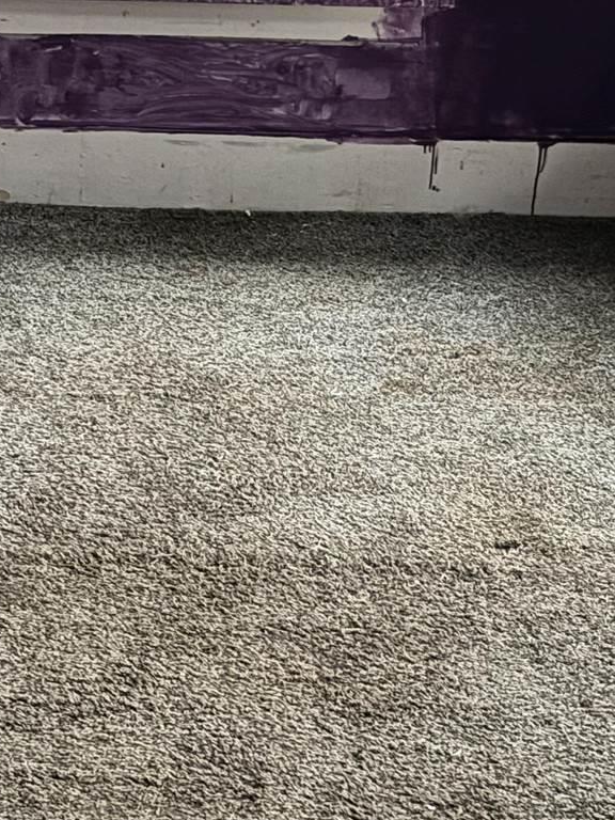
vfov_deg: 25.0
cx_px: 189
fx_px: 1848
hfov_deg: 18.8
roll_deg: -0.5
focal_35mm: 78
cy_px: 477
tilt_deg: -30.7
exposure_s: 1/13
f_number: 1.6
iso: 640
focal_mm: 5.96
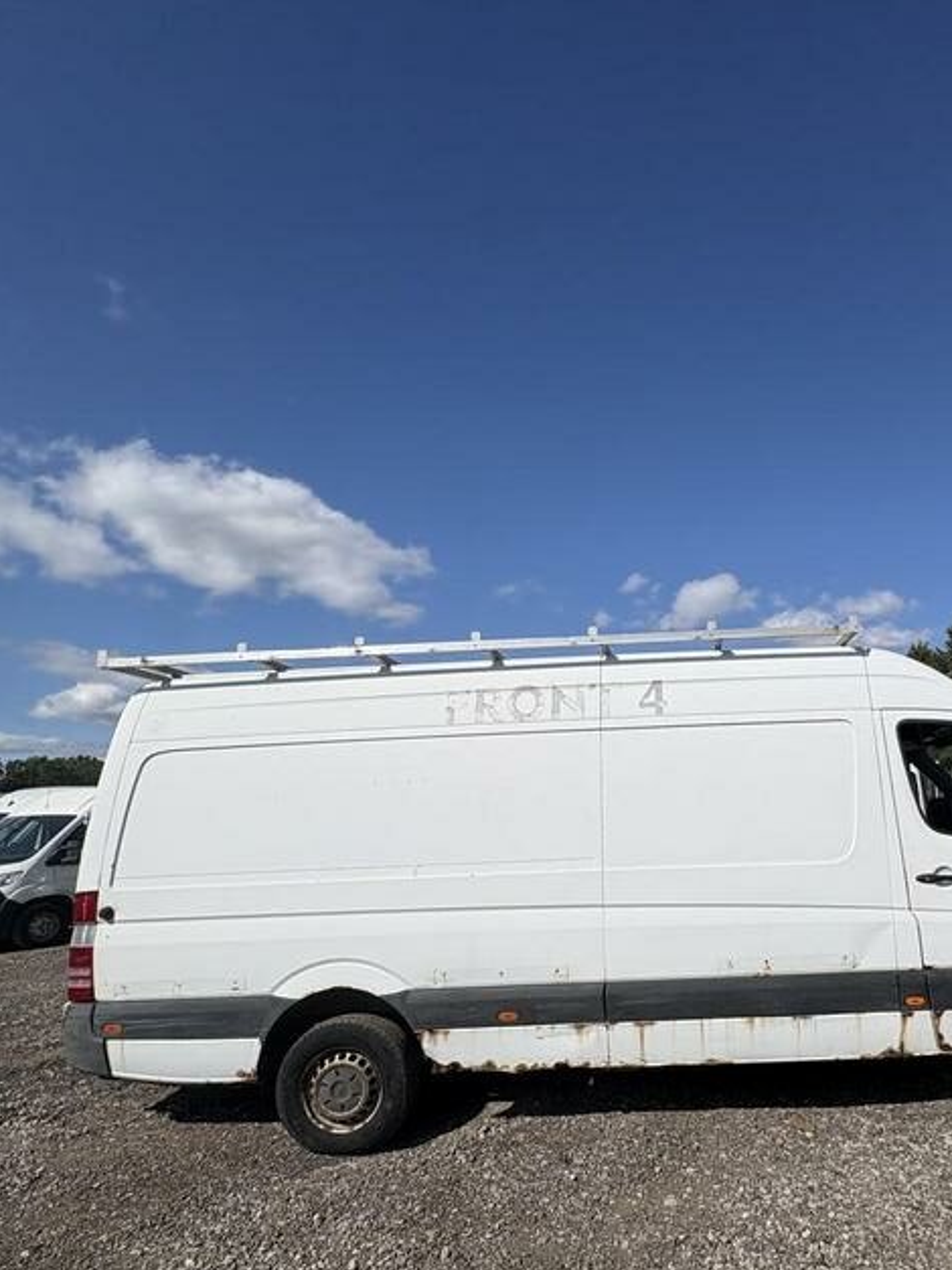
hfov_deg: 63.3
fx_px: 734
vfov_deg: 81.3
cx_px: 677
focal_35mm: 20
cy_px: 725
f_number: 2.2
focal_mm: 2.22
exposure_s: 1/6135
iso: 40
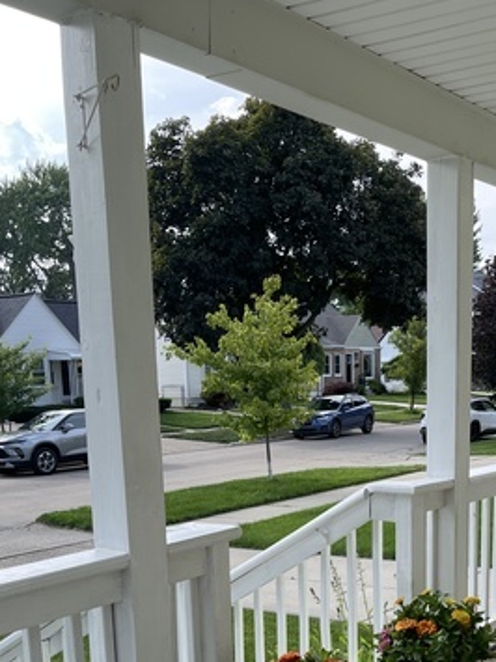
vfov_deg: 38.4
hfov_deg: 30.7
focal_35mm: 47
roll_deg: +1.3
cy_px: 560
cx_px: 315
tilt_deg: -11.1
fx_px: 898
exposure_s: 1/796
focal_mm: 5.1
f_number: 1.6
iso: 32
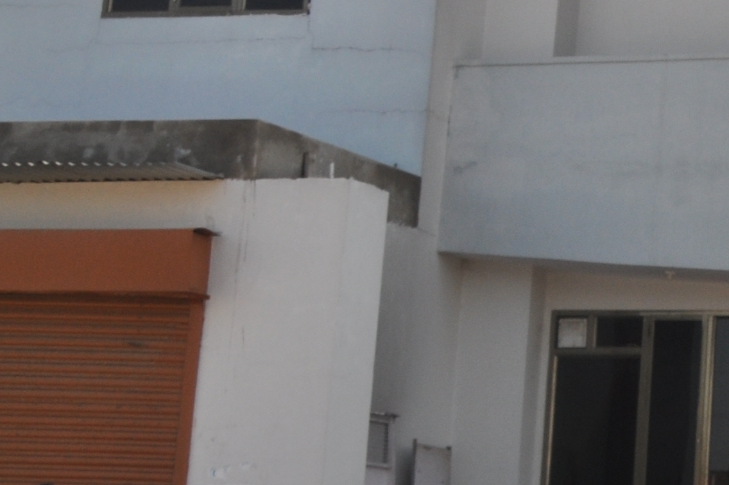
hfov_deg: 14.8
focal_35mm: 119
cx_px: 1348
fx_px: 2405
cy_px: 62
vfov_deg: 11.4
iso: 250
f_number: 13
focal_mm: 21
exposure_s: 1/180
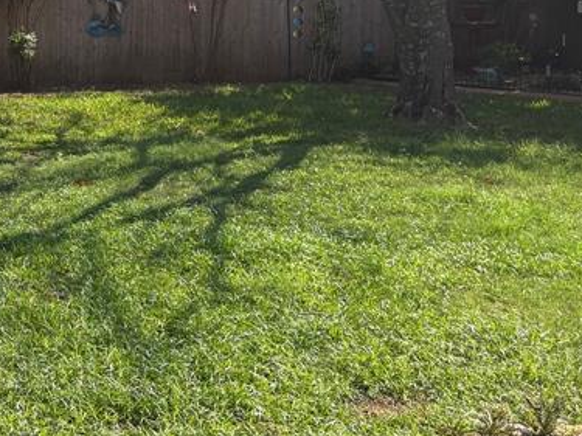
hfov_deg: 24.3
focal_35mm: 71
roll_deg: +0.6
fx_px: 1193
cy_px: -6
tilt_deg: -0.5
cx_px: -154
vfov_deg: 20.0
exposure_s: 1/1587
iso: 50
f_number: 1.6
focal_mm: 5.96
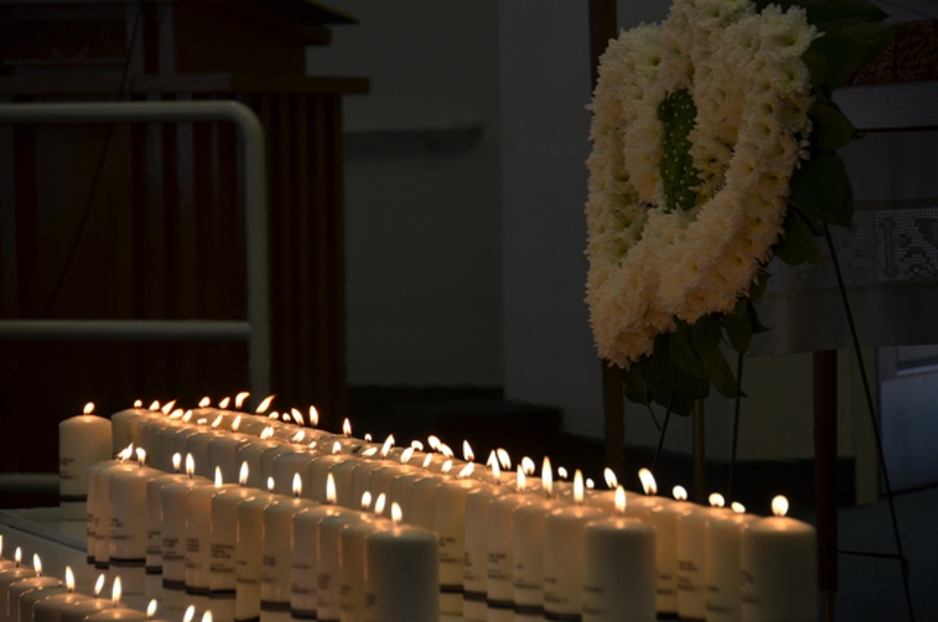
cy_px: 311
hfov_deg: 11.4
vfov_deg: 7.6
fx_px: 4681
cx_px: 469
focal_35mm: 180
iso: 360
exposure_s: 1/125
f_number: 5.6
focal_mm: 120
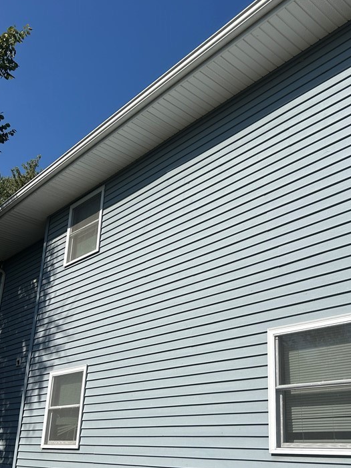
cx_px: 182
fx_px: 514
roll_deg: -2.1
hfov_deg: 37.7
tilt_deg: +18.9
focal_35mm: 38
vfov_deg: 48.5
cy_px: 293
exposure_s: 1/8696
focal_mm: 5.7
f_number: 1.5
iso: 50
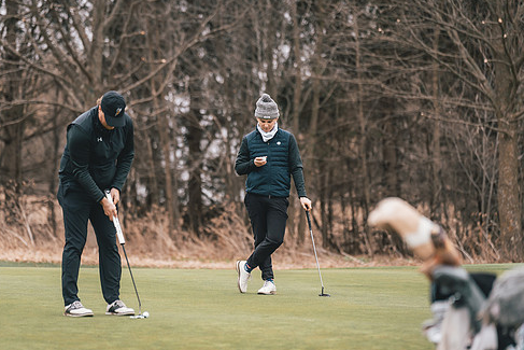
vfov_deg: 7.2
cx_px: 236
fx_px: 2766
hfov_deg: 10.8
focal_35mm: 190
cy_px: 178
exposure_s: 1/3200
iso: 640
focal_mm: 150
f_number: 2.8
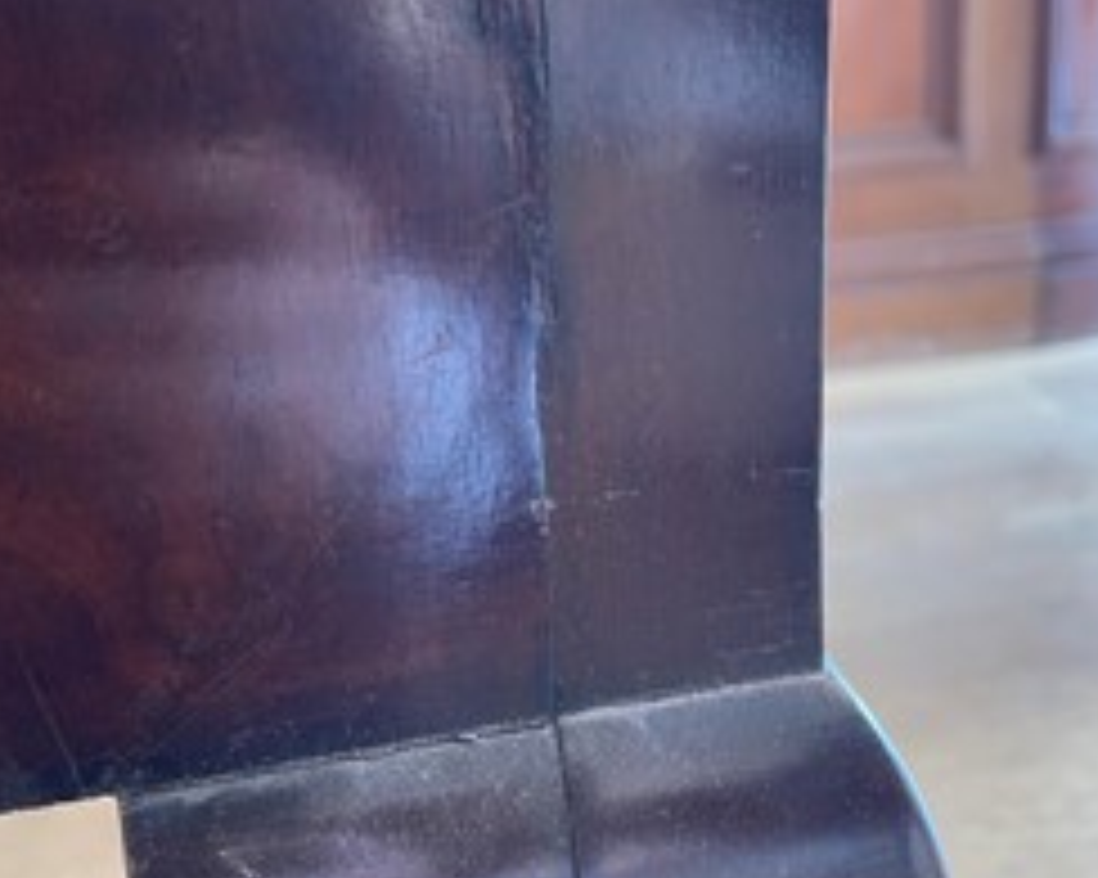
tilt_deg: -10.1
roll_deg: +2.7
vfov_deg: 36.0
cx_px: 549
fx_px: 1299
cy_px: 171
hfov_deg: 45.8
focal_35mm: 40
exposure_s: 1/50
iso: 500
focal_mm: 5.1
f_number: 1.6
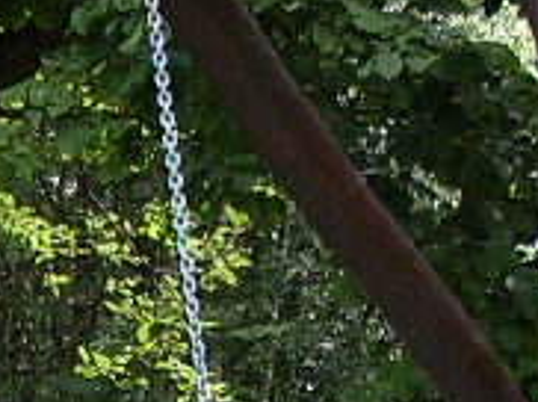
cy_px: 893
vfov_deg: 5.7
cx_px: -414
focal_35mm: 251
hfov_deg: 7.7
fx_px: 3896
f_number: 2.8
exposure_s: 1/250
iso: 80
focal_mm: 6.3
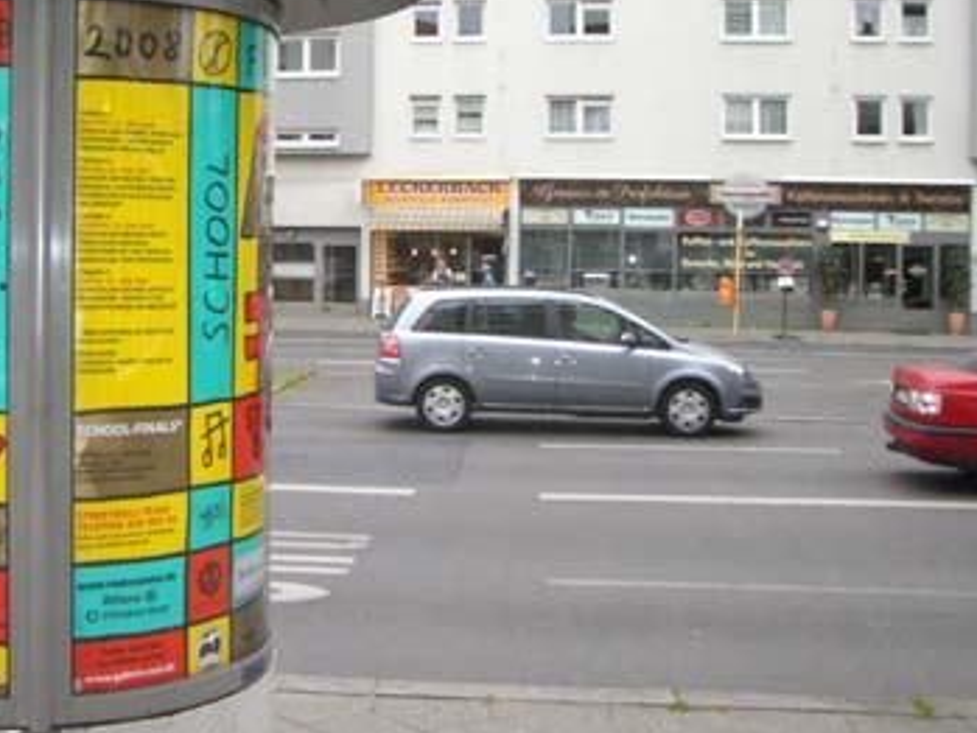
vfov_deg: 29.6
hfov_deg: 38.6
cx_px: 356
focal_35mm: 49
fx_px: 1383
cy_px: 294
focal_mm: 6.2
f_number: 4.3
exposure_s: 1/800
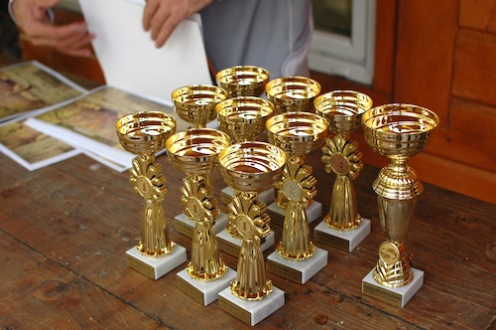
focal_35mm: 52
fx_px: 722
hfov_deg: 37.9
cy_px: 165
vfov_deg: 25.7
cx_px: 248
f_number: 3.5
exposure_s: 1/100
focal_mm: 35
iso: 400
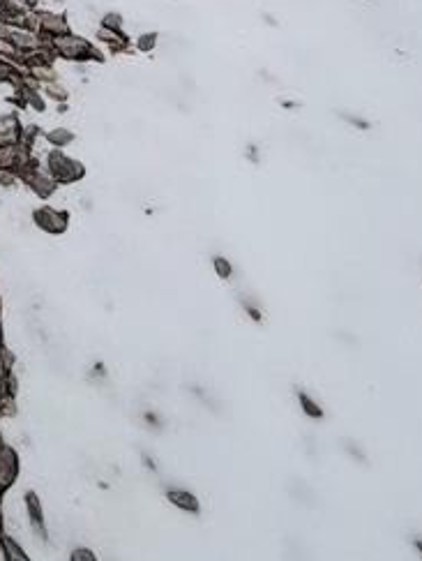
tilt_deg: -10.7
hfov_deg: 17.6
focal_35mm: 69
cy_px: -727
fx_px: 1119
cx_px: -316
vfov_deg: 16.0
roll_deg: +2.5
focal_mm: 2.22
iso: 32
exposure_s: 1/770
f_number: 2.2
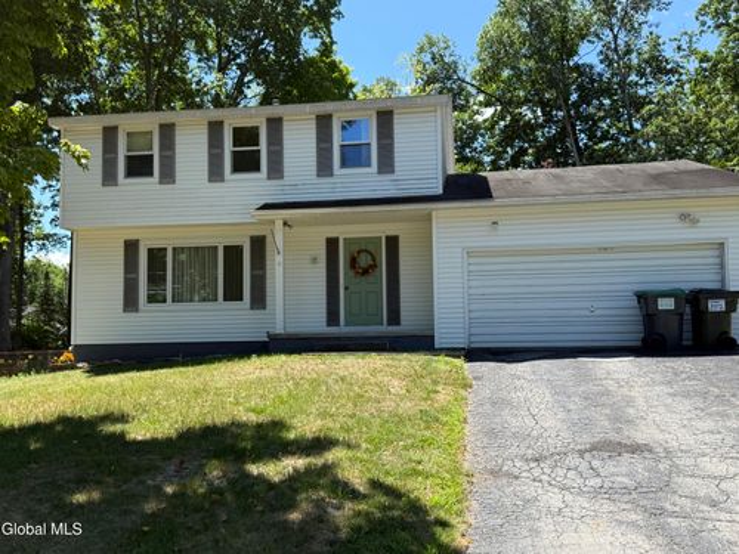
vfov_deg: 40.7
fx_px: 747
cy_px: 277
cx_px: 370
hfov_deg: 52.6
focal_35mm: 35
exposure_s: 1/2370
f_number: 1.78
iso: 80
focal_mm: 6.76
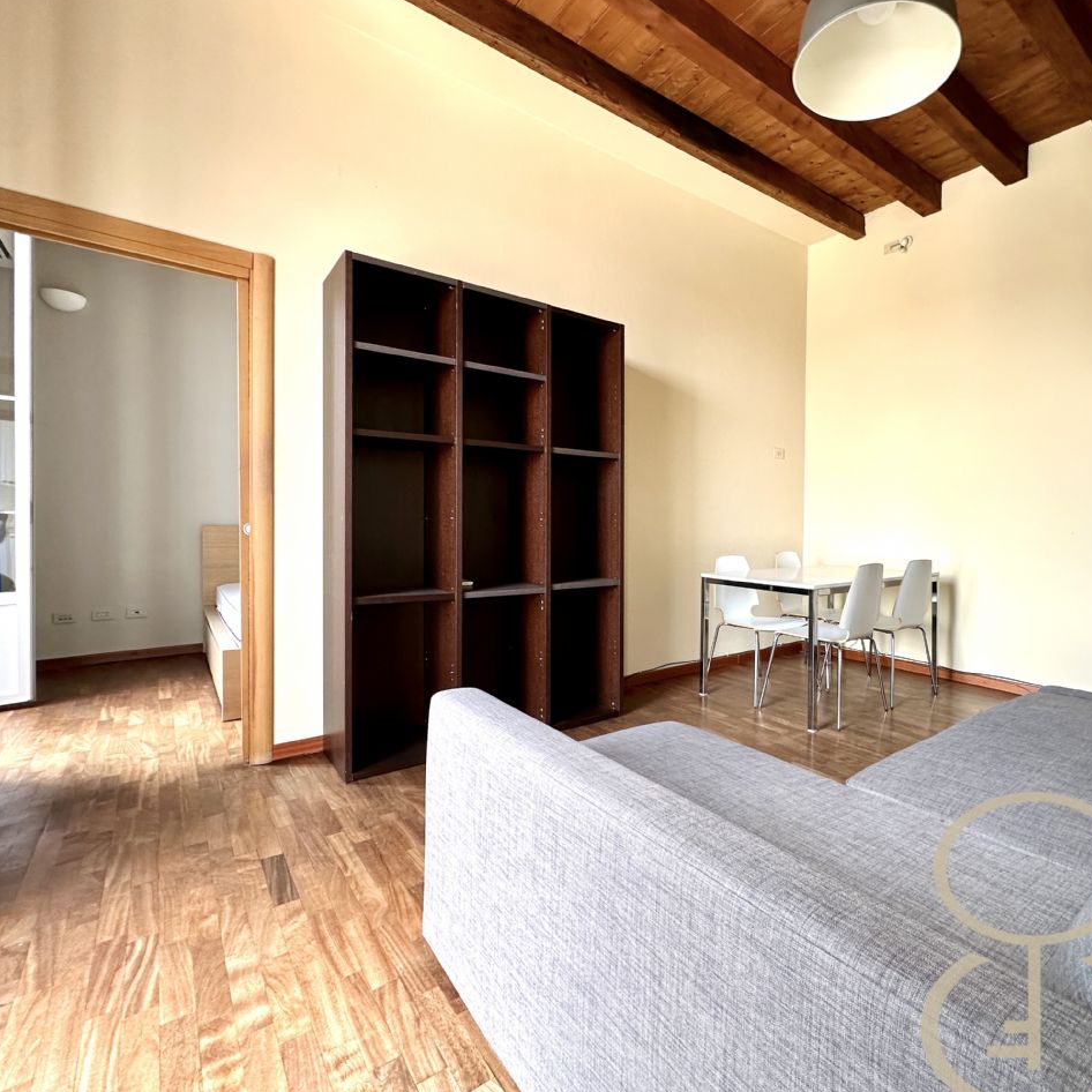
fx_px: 607
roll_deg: -1.0
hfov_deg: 82.5
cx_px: 675
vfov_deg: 83.9
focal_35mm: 17
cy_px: 530
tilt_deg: -0.8
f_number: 2.2
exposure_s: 1/99
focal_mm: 2.22
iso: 125
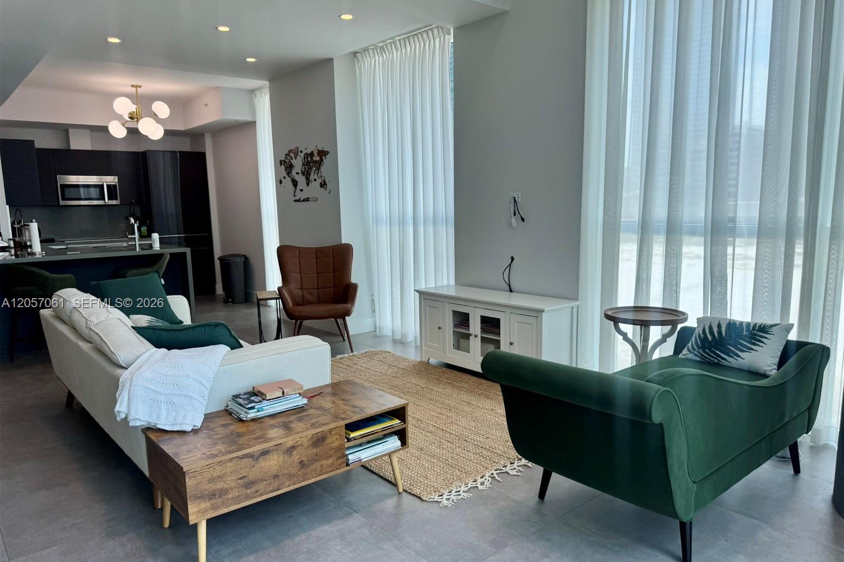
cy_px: 304
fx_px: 586
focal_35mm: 25
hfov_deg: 71.5
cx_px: 422
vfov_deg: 51.2
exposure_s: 1/354
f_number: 1.78
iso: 80
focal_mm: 6.76
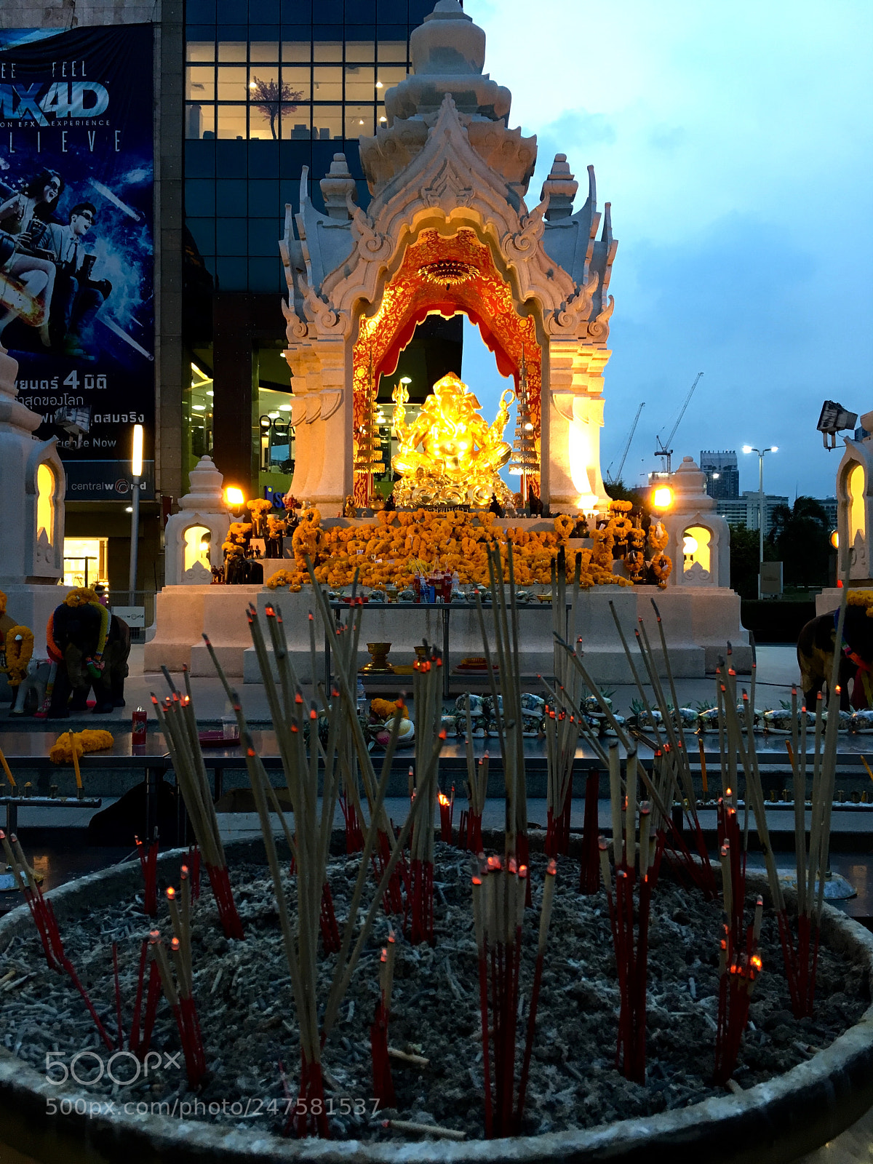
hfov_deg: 48.2
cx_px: 436
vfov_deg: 61.7
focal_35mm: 29
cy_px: 582
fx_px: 975
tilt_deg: -1.2
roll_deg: +0.6
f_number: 2.2
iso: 80
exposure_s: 1/33
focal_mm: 4.15
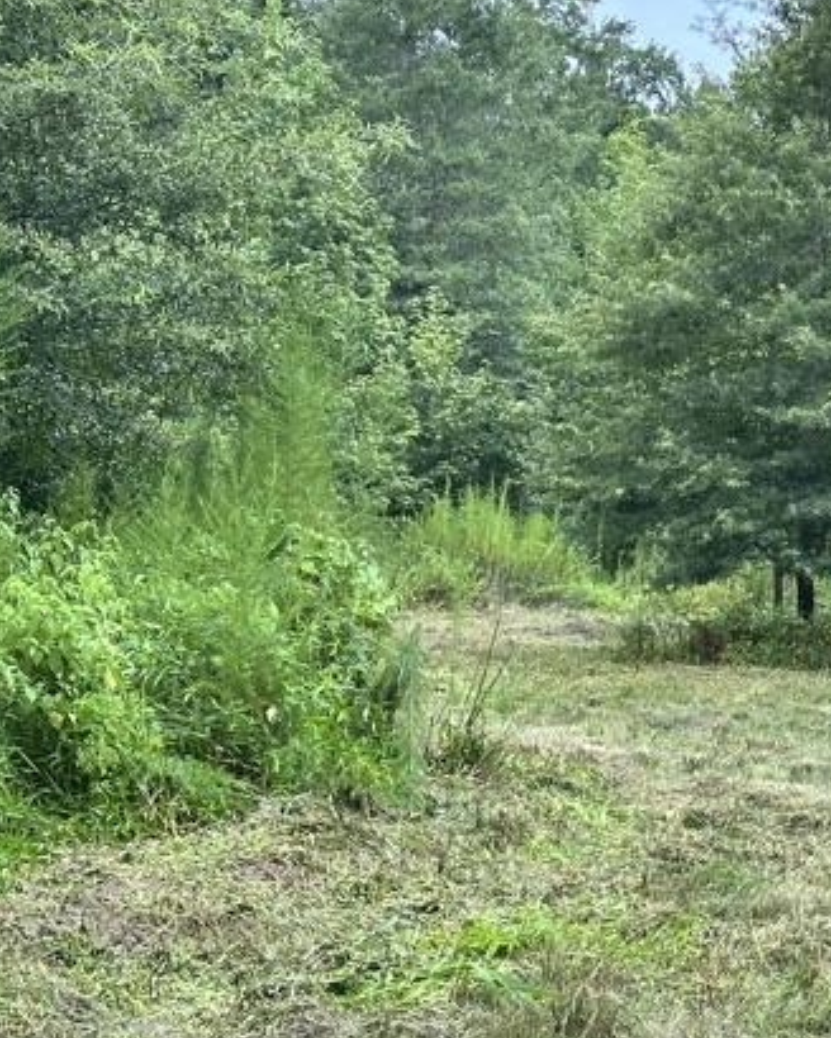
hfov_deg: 12.8
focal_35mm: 117
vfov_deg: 16.4
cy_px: 727
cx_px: 1011
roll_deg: -2.5
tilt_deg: -2.7
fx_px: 3597
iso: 64
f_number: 1.78
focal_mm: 6.86
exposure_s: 1/779
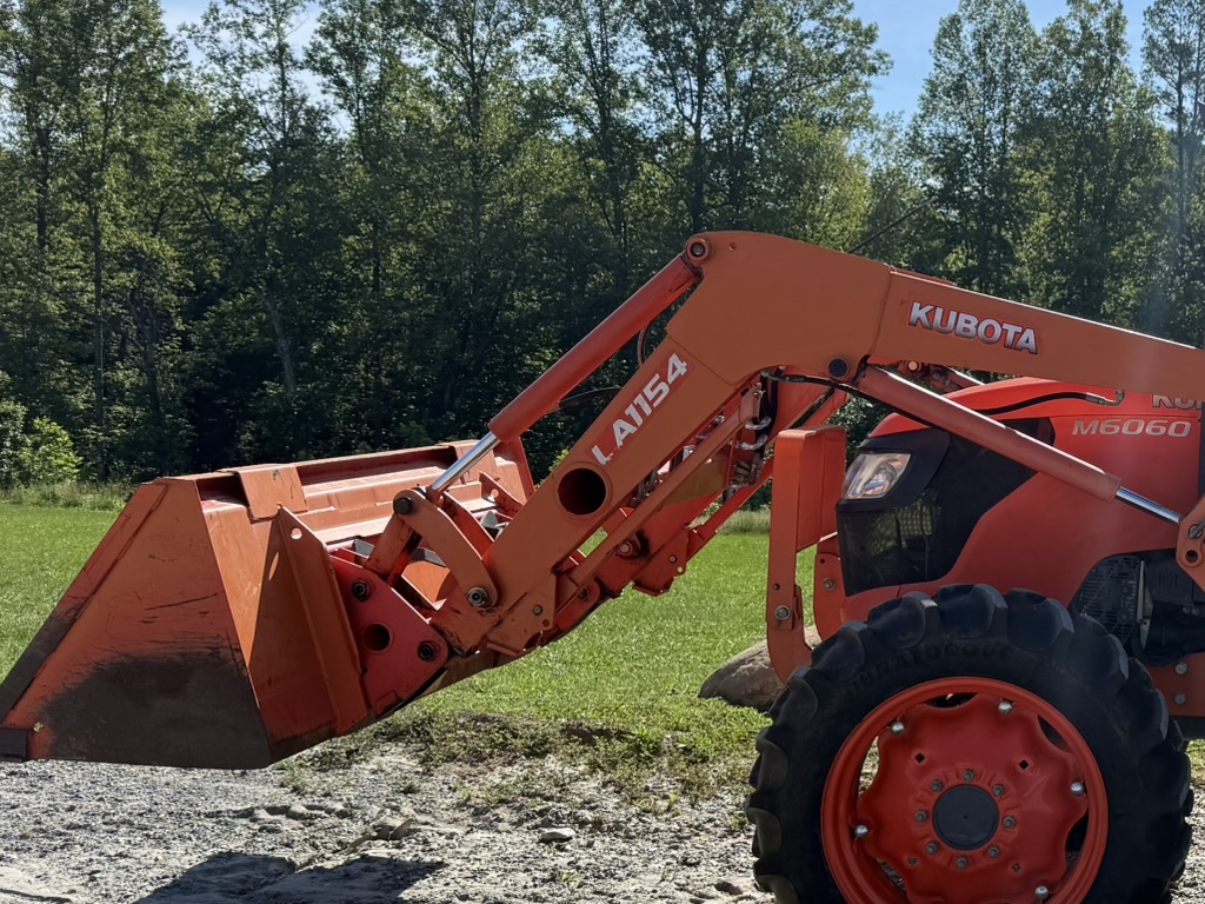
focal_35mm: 48
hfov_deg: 36.0
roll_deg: -0.6
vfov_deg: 30.3
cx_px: 1187
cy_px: 446
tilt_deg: -2.4
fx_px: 1671
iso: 80
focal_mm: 6.76
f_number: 1.78
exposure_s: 1/4167
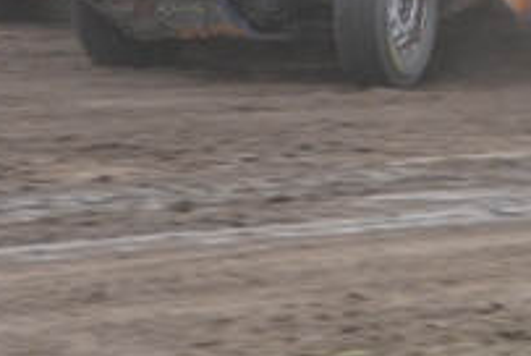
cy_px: -144
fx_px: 7666
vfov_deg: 2.7
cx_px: 322
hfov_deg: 4.0
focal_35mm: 519
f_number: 5.3
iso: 800
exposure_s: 1/320
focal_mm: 110
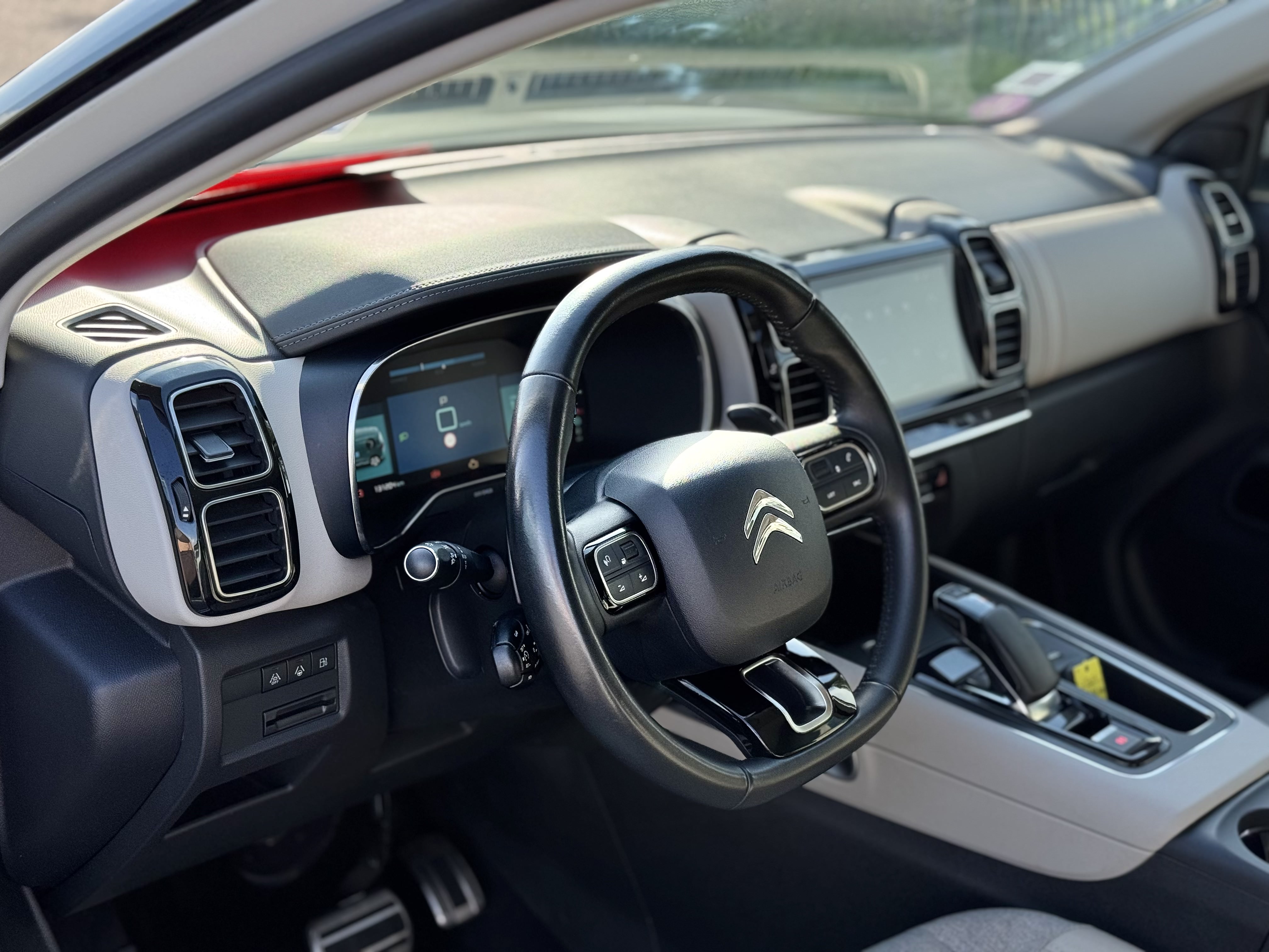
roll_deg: -2.3
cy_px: 476
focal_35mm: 48
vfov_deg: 30.3
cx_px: 634
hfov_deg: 39.7
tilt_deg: -19.6
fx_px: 1760
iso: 64
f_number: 1.78
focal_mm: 6.76
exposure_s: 1/549
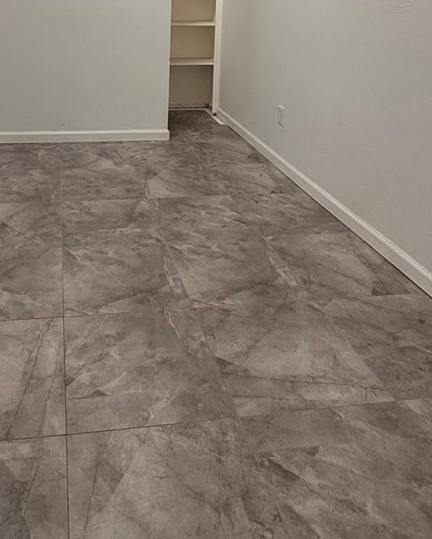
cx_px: 123
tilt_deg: -1.6
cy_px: 6
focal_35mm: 32
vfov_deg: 46.9
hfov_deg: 44.7
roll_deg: -1.3
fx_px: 511
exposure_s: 1/99
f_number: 2.2
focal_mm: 2.22
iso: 100
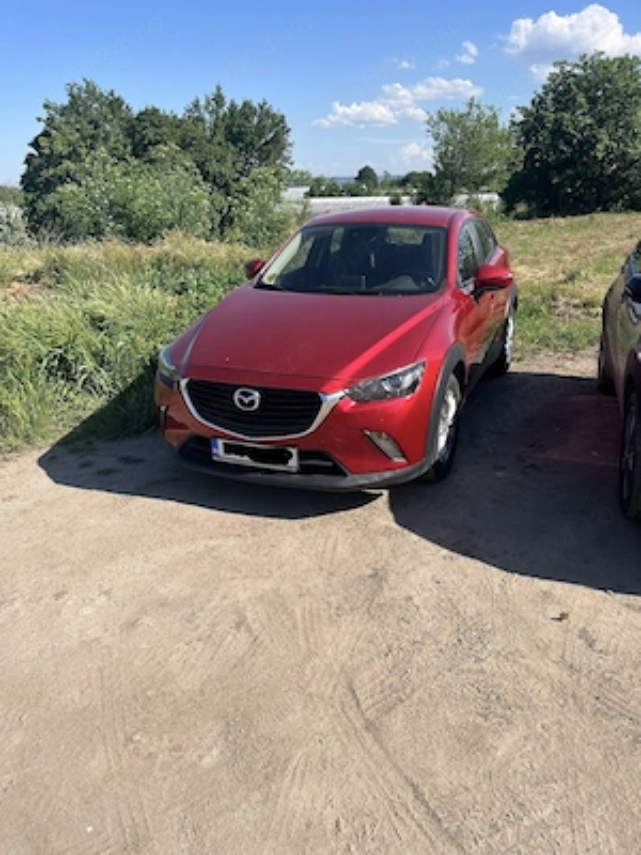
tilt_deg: -20.3
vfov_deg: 67.3
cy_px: 428
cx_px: 320
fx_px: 642
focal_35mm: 26
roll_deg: -1.6
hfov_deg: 53.1
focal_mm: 5.1
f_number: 1.6
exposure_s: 1/2688
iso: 50
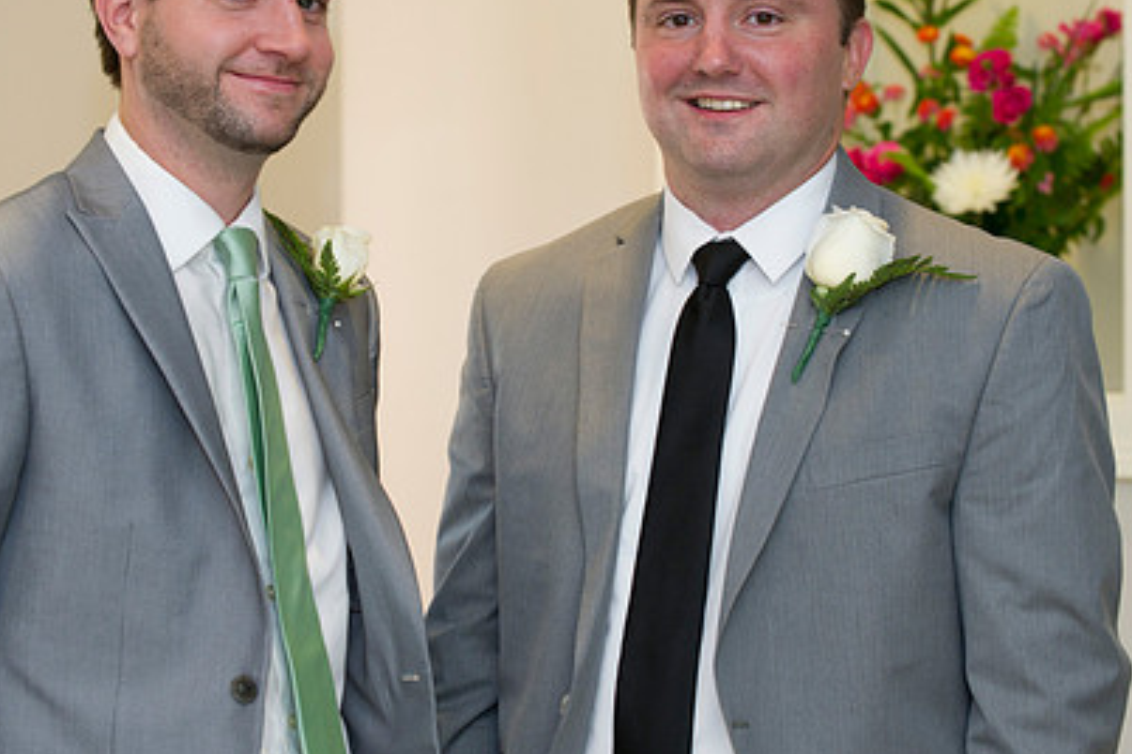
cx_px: 532
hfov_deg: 15.0
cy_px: 256
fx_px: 4308
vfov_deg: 10.0
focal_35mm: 137
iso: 800
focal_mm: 95
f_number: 4
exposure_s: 1/100
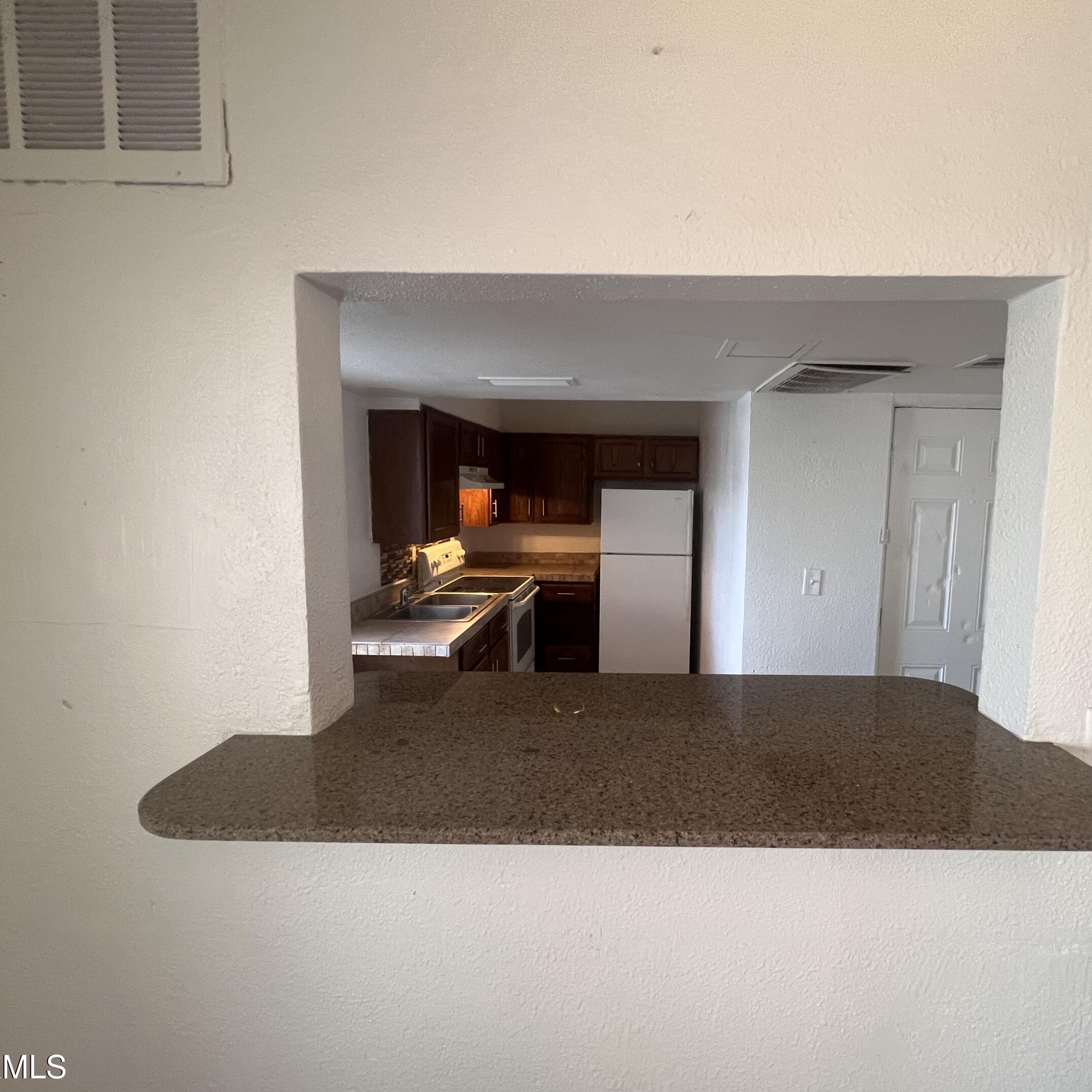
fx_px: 571
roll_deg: -0.8
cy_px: 549
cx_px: 635
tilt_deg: -5.9
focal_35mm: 16
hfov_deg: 86.7
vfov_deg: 87.4
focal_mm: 1.57
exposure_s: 1/60
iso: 320
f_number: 1.8
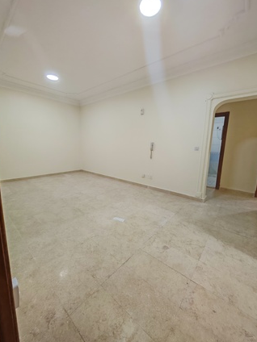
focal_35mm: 14
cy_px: 167
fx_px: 139
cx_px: 128
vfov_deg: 102.0
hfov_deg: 85.7
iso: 250
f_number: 2
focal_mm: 1.82
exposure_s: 1/40
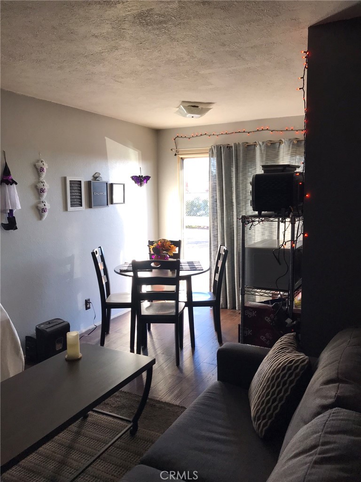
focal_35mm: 28
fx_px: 389
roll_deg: +1.2
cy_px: 241
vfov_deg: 63.4
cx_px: 180
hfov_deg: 49.7
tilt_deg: -5.5
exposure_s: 1/120
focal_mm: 3.99
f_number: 1.8
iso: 40
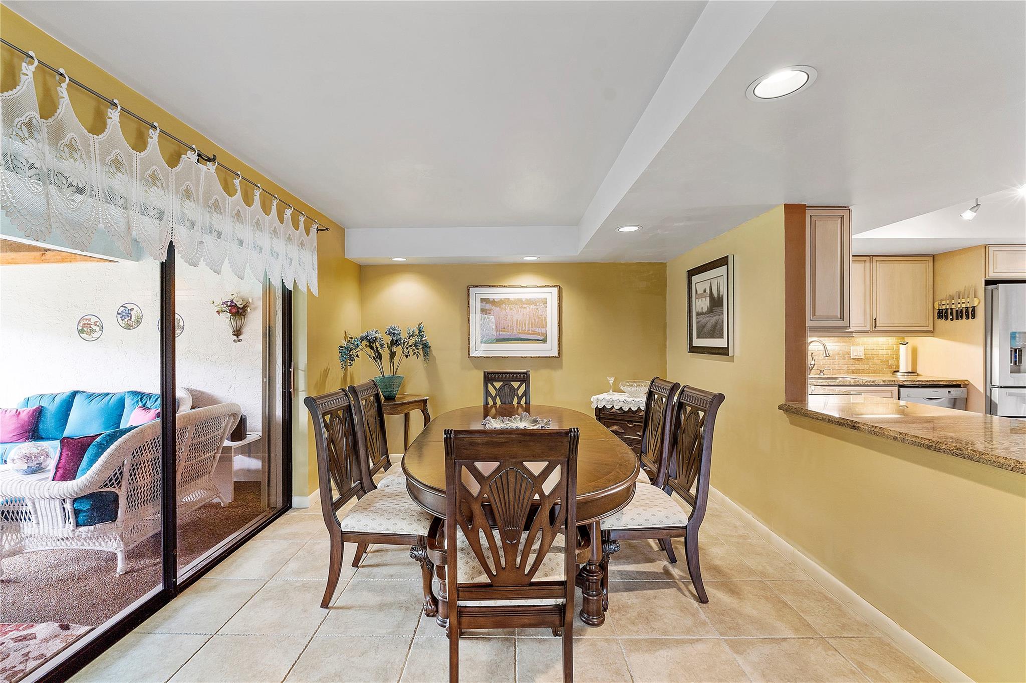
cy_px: 342
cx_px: 513
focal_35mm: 15
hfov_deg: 100.4
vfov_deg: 77.3
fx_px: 427
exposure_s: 1.6
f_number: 11
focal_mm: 10
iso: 160
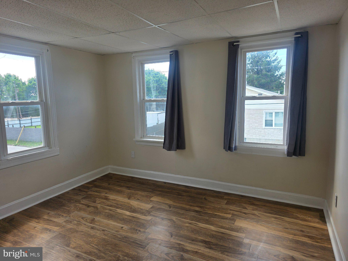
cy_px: 130
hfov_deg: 73.9
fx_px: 231
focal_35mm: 23
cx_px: 174
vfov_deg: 58.9
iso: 16
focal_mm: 6.3
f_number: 1.7
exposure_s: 1/120
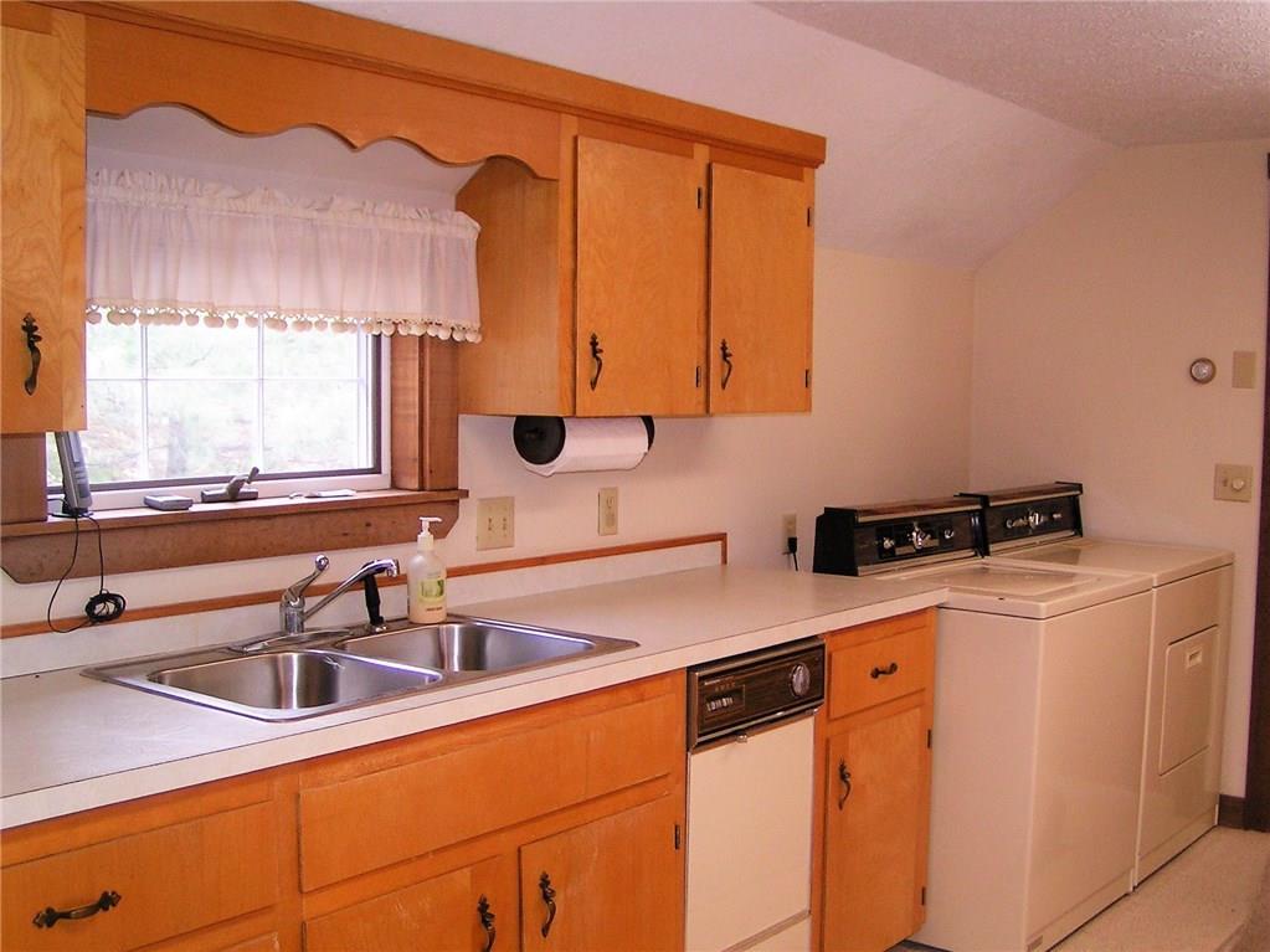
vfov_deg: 37.7
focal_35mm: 38
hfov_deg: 49.0
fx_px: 1394
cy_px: 476
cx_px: 635
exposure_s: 1/40
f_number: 2.8
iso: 100
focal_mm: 5.8
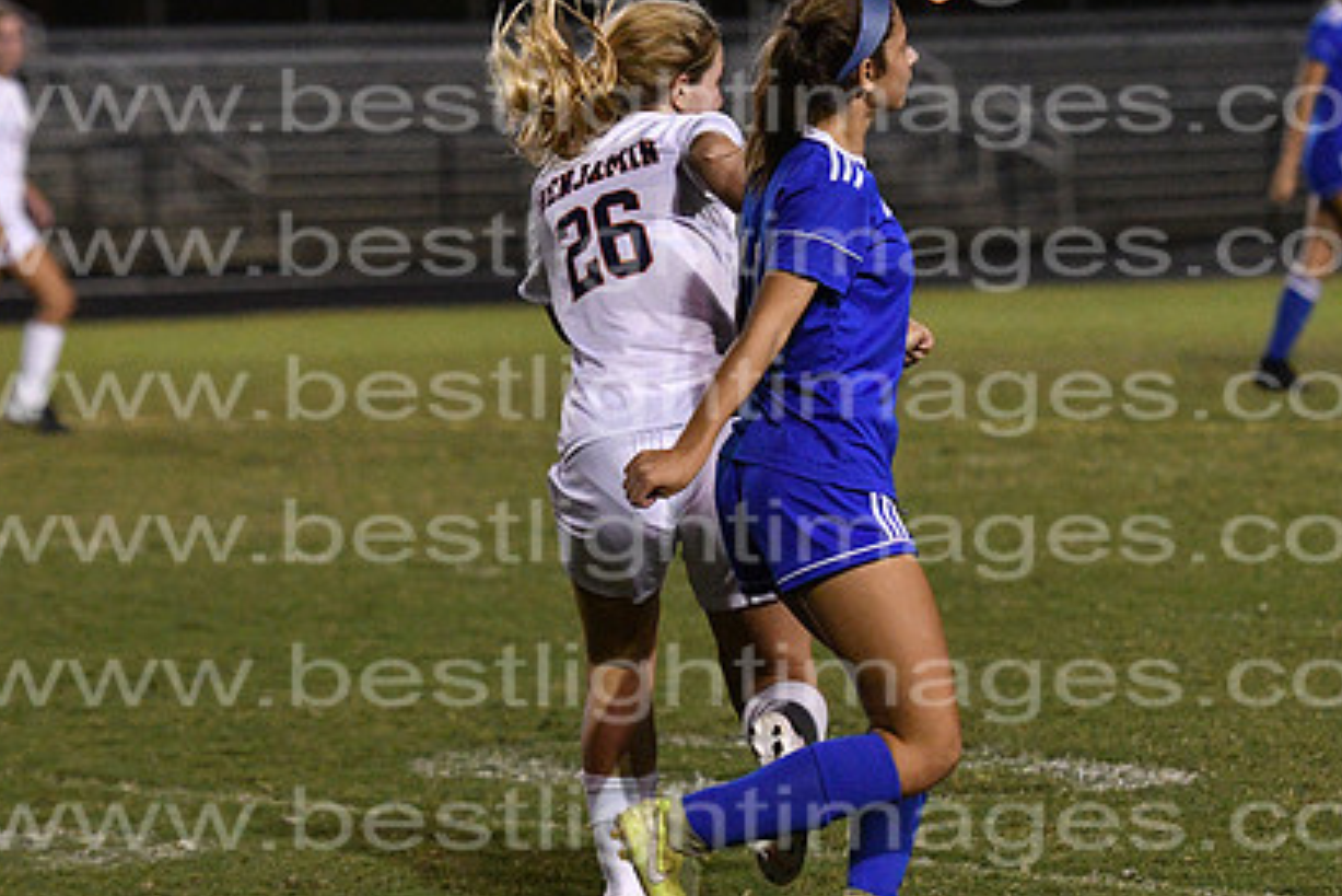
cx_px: 719
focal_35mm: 266
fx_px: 9908
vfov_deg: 5.2
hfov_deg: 7.7
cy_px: 468
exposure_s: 1/800
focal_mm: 125
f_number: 4
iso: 8000
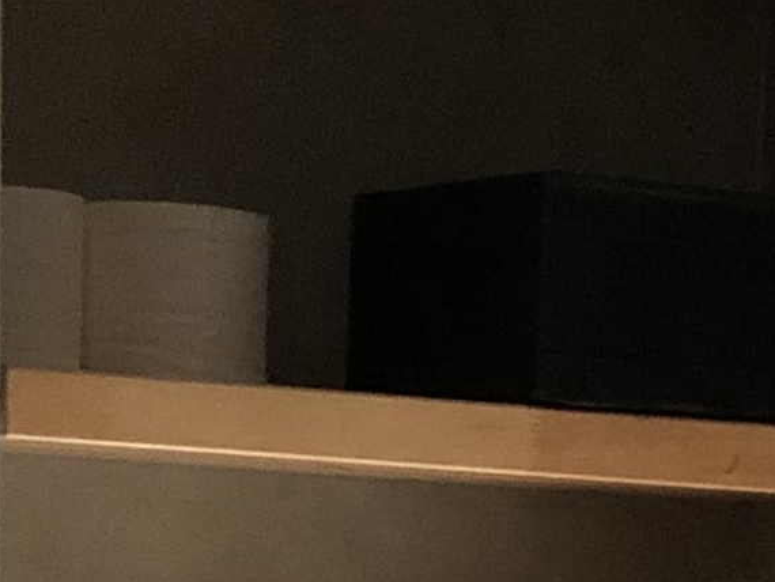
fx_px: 4435
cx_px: 736
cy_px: 1825
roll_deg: -1.7
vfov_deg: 6.7
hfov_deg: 9.9
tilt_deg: -13.9
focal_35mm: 198
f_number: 1.8
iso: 80
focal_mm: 4
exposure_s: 1/6
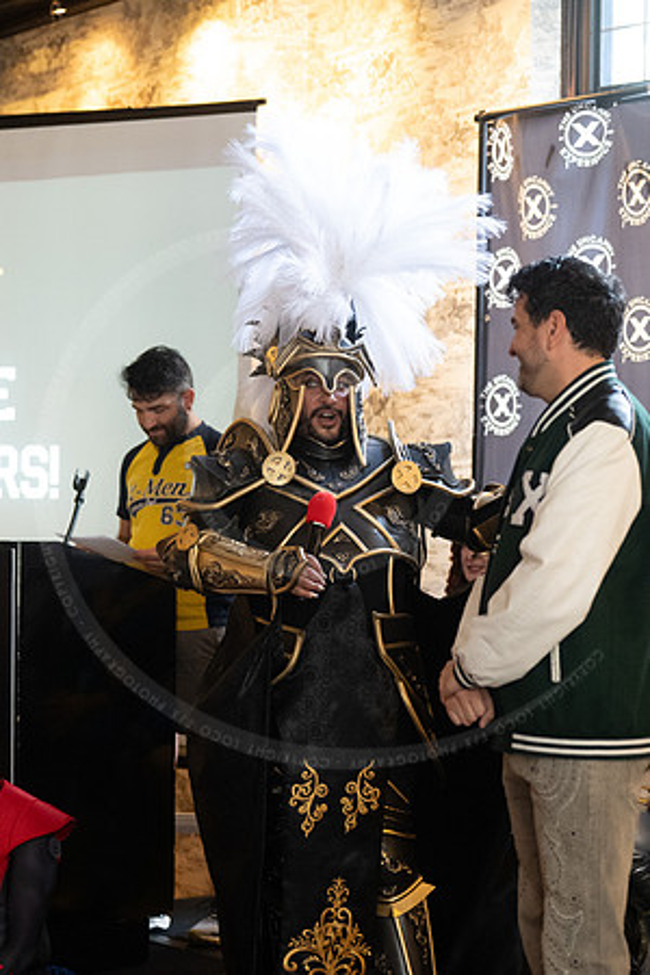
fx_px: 2221
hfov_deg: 16.7
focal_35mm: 82
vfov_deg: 24.8
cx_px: 325
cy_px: 488
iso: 4000
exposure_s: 1/250
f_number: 2.2
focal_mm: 55
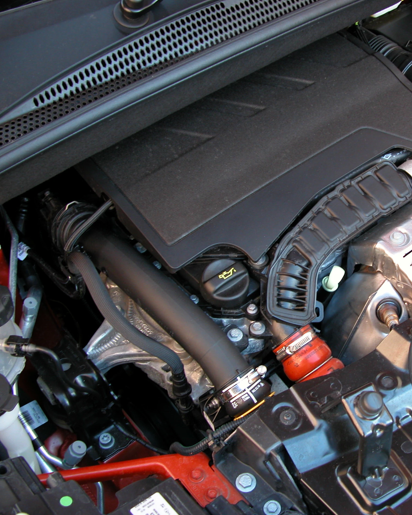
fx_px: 686
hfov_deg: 32.4
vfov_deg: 41.2
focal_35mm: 45
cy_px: 256
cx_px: 335
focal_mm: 8.9
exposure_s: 1/46.6
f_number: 2.8
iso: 100
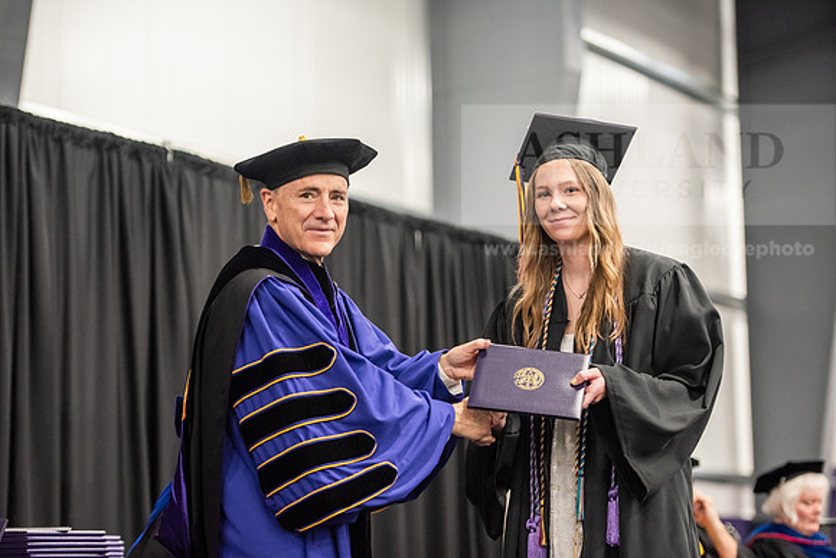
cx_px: 418
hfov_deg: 20.4
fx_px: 2323
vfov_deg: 13.7
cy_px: 279
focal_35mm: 100
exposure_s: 1/200
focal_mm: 100
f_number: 3.2
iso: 3200
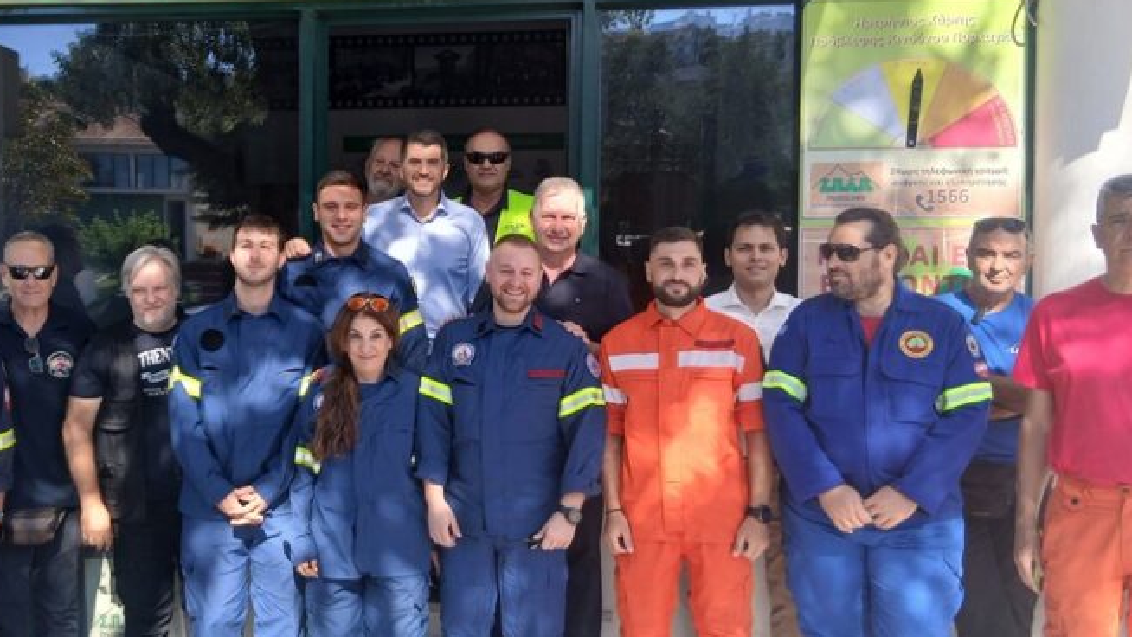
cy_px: 286
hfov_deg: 50.8
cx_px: 393
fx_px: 1171
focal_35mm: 39
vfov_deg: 30.4
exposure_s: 1/106
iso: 20
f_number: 1.8
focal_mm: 3.98
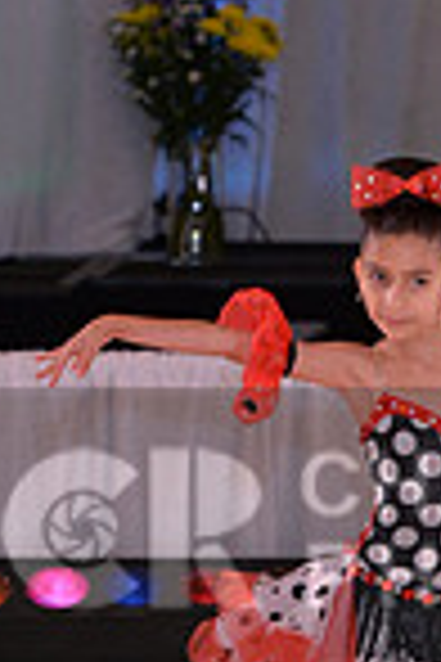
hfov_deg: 2.2
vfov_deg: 3.3
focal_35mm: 631
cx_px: 578
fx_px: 11594
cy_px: 540
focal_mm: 160
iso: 2000
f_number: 5.6
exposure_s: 1/250
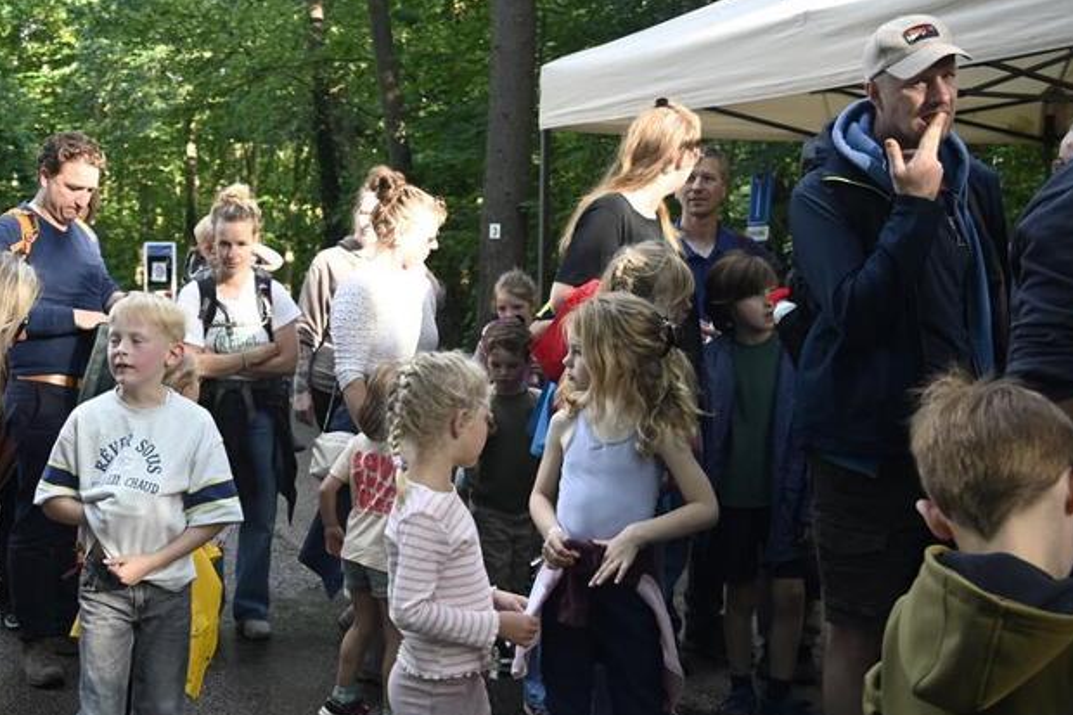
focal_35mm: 48
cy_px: 371
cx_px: 294
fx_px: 1430
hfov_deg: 40.2
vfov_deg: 28.1
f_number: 3.5
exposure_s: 1/125
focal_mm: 20
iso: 400
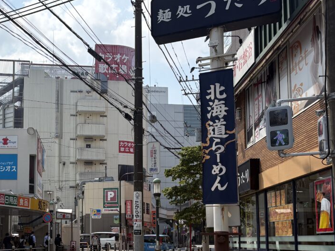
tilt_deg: +5.2
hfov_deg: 38.3
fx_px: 455
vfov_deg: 30.2
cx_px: 50
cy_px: 195
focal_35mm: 47
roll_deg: -0.1
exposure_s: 1/4608
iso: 50
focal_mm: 5.96
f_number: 1.6
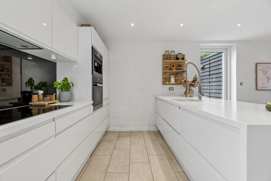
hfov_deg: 100.4
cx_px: 136
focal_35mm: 15
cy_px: 90
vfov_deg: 77.3
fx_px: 113
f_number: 8
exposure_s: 1/15
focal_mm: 10
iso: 200
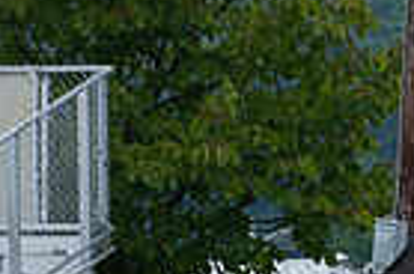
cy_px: 475
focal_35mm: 654
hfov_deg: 3.1
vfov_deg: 2.1
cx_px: 694
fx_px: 7504
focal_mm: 180
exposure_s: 1/1250
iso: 1000
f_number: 5.6
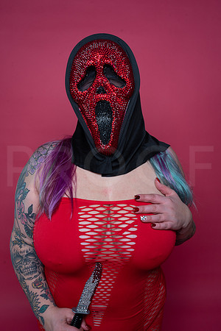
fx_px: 322
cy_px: 166
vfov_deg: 54.4
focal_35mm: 35
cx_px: 110
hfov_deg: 37.9
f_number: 11
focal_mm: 35
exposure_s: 1/160
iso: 250
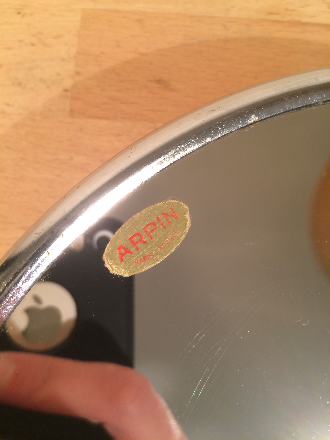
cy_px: 220
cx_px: 165
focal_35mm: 29
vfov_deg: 61.7
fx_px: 369
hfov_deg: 48.2
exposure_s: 1/33
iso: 100
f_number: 2.2
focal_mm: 4.15
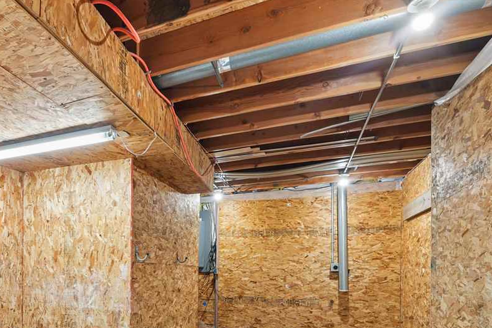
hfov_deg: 63.8
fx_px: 355
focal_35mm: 26
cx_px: 104
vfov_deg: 46.9
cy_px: 263
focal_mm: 16
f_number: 10
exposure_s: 1/3.33
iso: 400
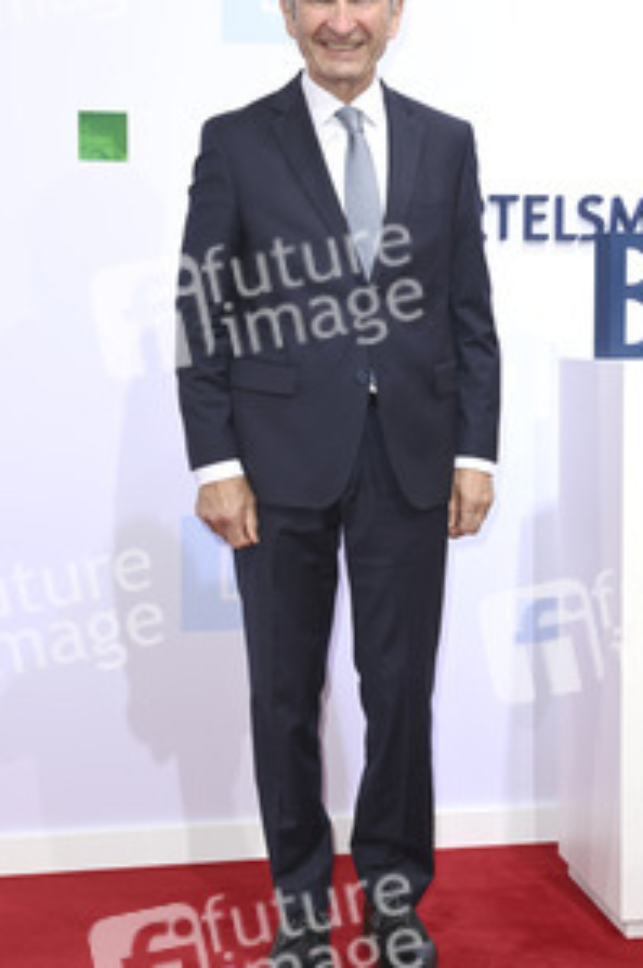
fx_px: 1584
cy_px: 465
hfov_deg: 22.9
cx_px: 351
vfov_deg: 34.0
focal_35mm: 59
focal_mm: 44
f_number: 6.3
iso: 400
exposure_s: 1/250
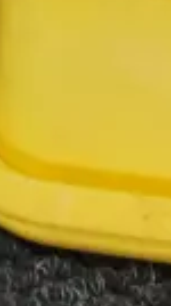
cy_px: -820
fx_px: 2703
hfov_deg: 3.5
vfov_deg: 5.7
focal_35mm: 334
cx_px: -466
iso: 800
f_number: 4.5
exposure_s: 1/60
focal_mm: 20
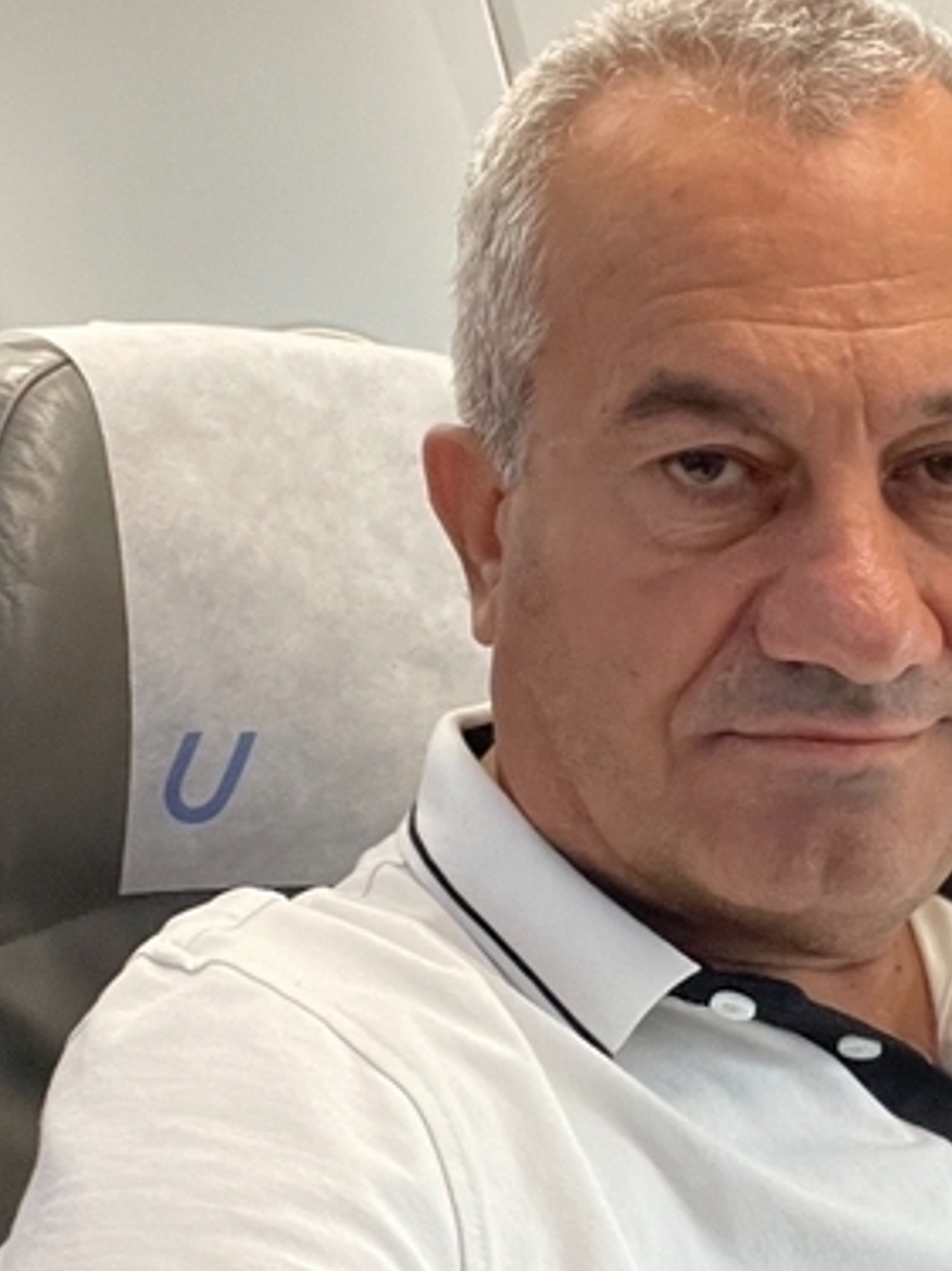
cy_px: 858
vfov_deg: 30.0
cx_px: 627
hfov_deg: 22.8
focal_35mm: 64
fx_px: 2348
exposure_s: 1/56
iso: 320
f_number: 2.2
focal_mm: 2.71
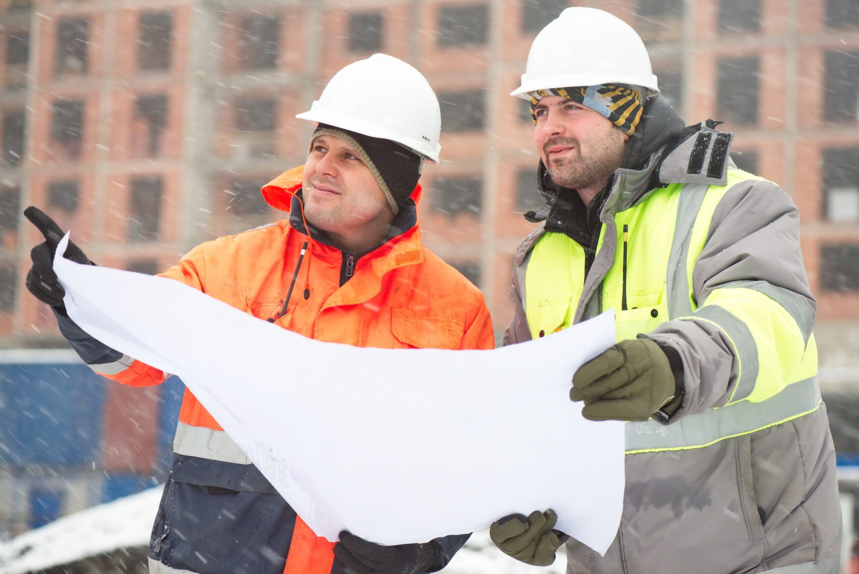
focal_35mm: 105
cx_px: 430
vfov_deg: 13.1
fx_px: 2506
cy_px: 287
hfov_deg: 19.4
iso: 400
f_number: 4.5
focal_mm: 105
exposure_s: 1/125
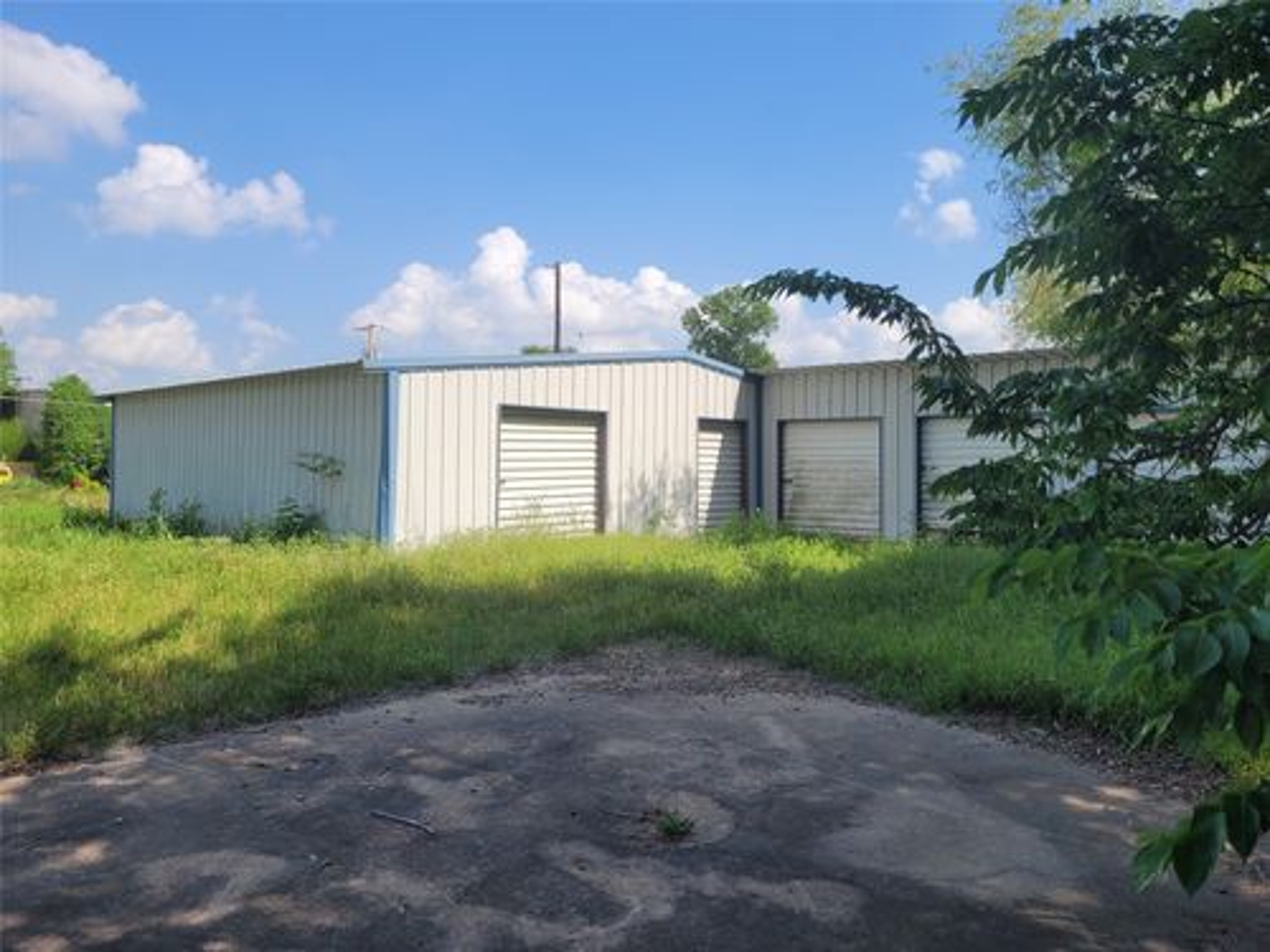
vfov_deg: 53.1
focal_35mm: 26
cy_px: 476
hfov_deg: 67.3
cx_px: 635
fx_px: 954
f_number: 1.8
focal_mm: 5.4
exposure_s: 1/1879
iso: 40
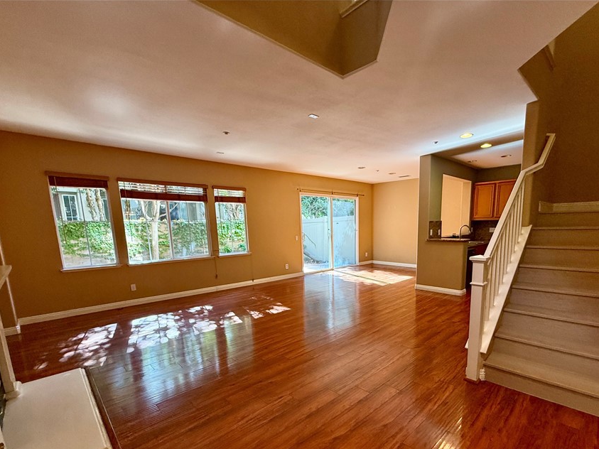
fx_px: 294
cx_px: 340
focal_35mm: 17
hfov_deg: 90.5
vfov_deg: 73.8
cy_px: 272
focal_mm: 2.22
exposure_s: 1/120
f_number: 2.2
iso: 200
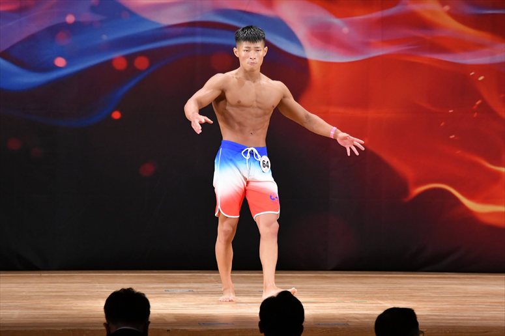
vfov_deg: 5.4
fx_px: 3575
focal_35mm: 255
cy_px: 168
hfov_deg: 8.1
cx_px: 252
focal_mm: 170
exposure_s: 1/400
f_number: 5.6
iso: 3200
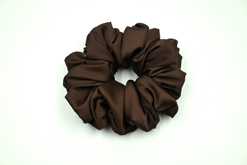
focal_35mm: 41
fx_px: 283
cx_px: 124
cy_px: 82
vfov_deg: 32.4
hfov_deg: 47.2
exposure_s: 1/80
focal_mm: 27.5
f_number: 4.5
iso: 200
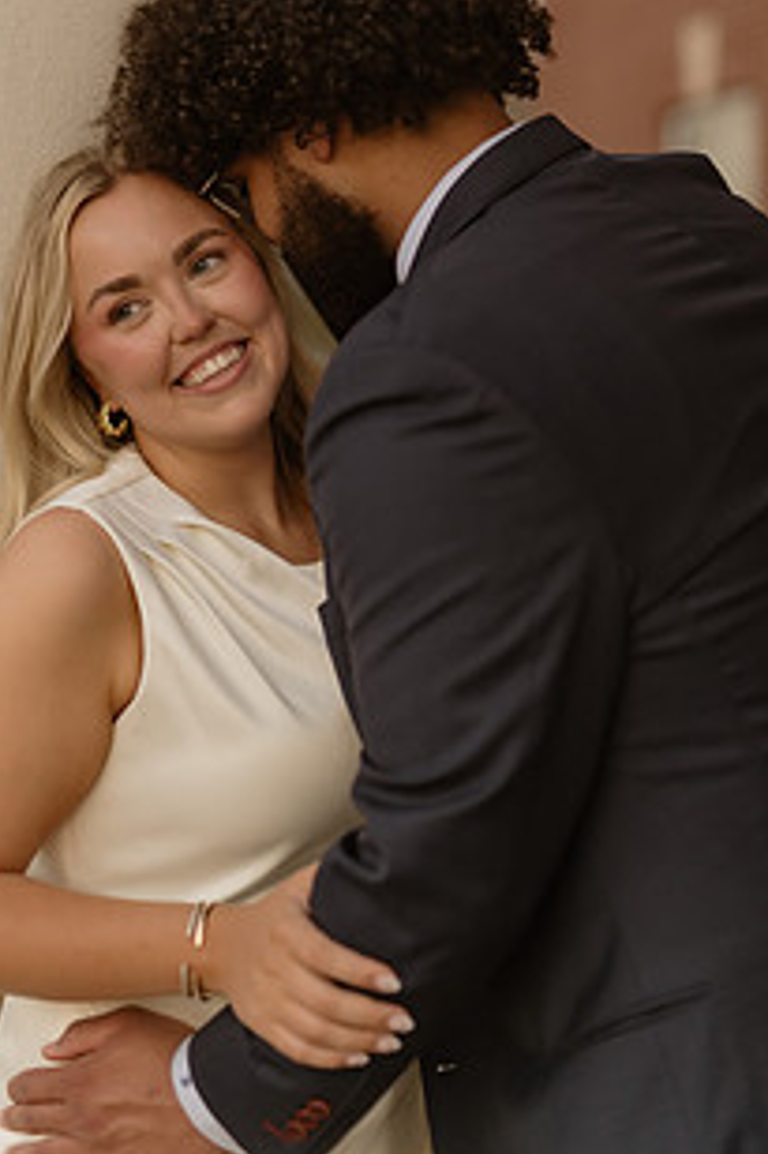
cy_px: 390
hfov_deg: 18.6
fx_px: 2338
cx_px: 292
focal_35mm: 73
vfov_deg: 27.6
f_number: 1.4
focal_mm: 50
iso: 250
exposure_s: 1/250
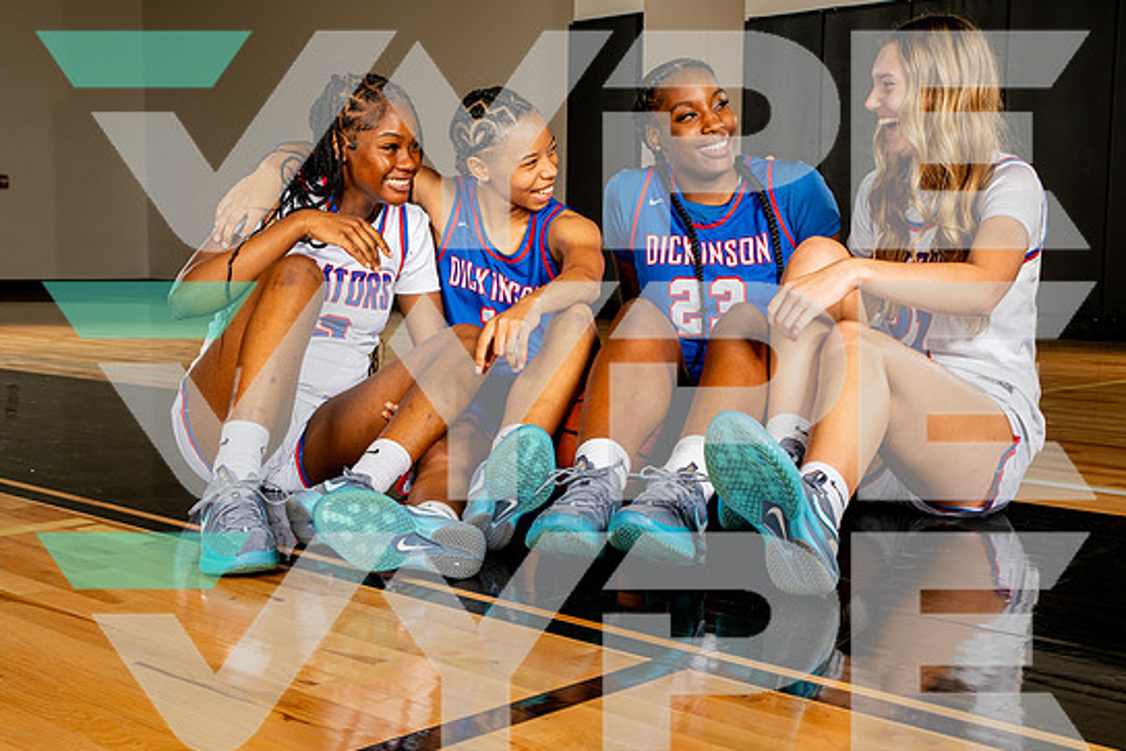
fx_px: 1533
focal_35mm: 49
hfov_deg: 40.3
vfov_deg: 27.5
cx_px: 569
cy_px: 392
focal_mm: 46
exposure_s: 1/400
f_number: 8
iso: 250
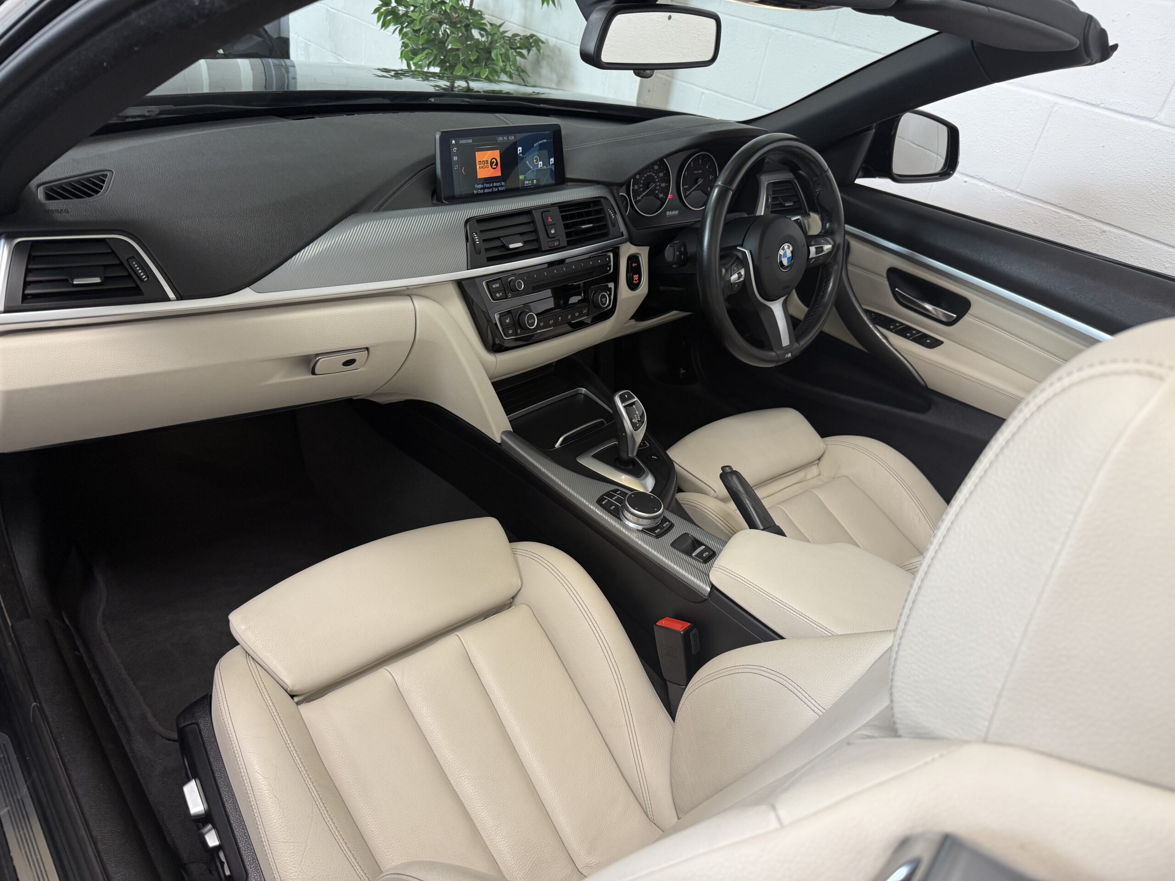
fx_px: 815
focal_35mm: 24
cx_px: 588
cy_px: 440
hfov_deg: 71.6
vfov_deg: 56.8
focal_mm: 6.76
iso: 125
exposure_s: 1/51
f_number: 1.78
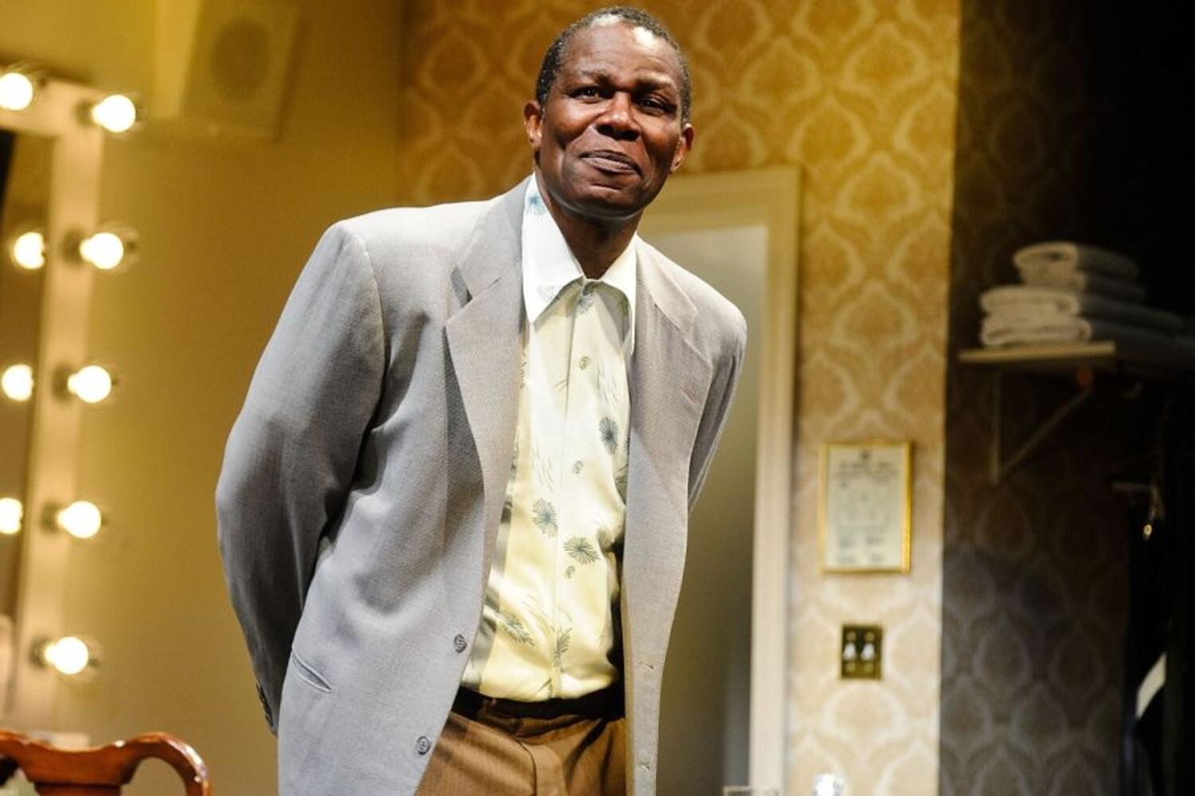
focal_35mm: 85
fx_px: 2821
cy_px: 398
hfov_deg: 23.9
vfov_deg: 16.1
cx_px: 598
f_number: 4
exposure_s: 1/200
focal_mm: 85
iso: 1600
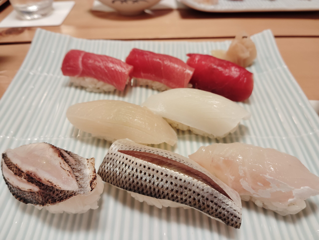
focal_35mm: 28
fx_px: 258
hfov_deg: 63.4
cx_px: 160
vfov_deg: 49.9
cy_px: 120
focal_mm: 4.22
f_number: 1.8
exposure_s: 1/33.3
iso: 531
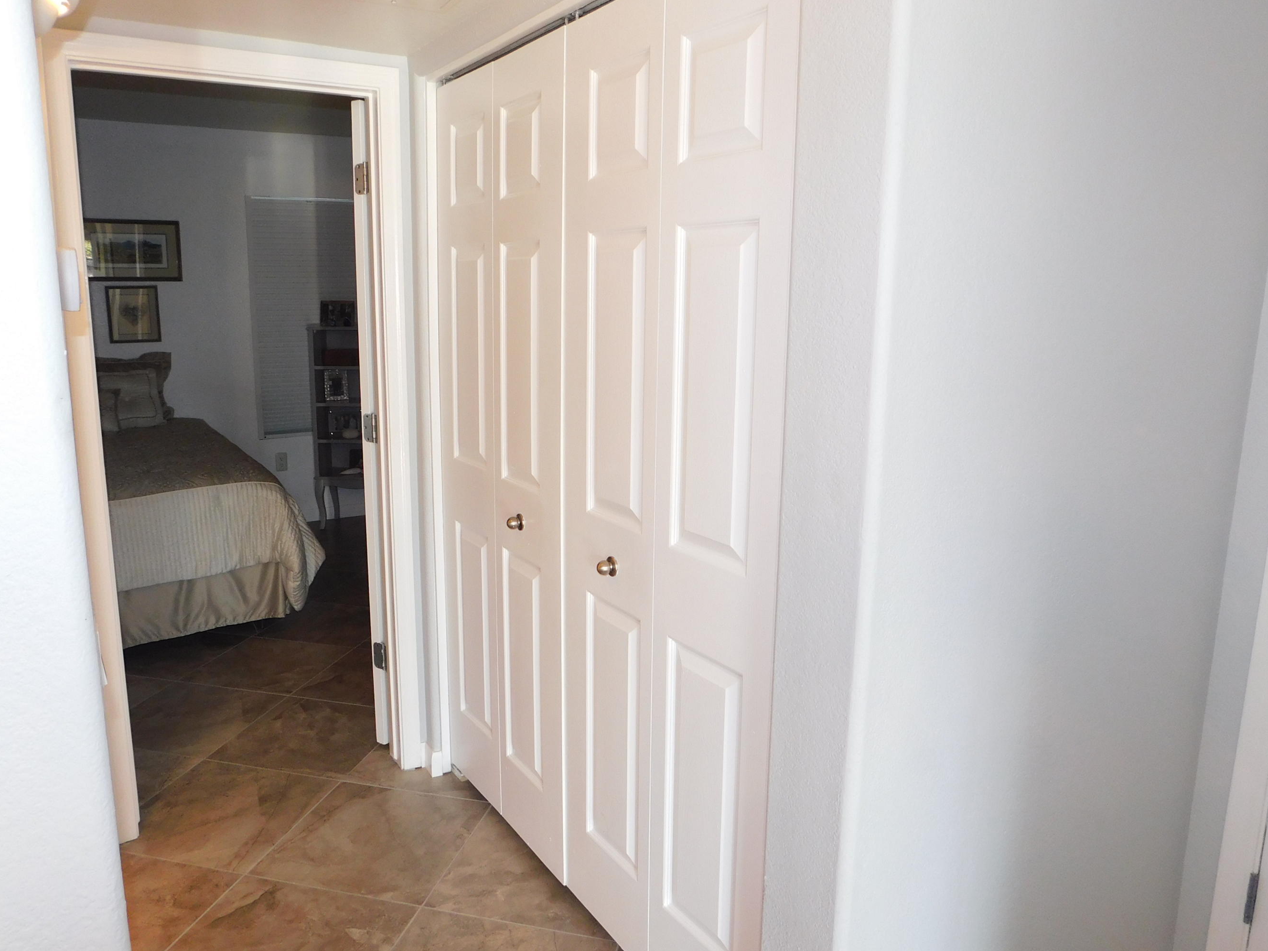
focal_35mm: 26
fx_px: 952
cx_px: 591
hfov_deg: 67.2
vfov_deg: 53.1
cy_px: 472
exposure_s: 1/30
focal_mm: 4
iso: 200
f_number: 3
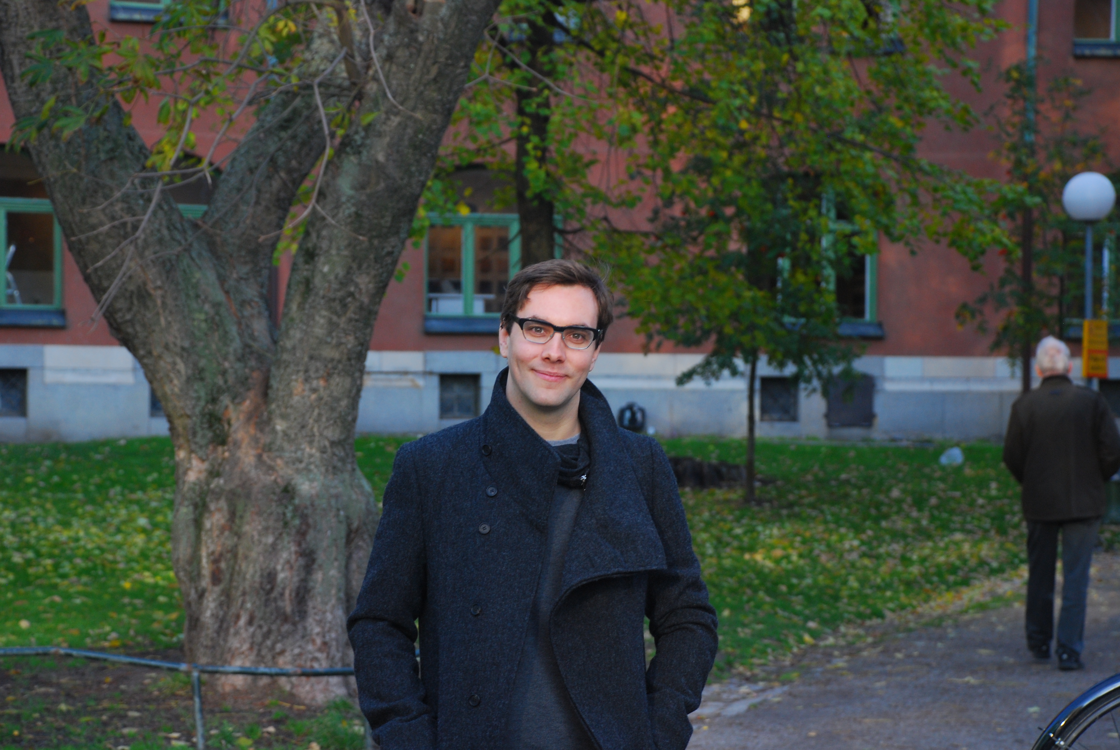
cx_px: 560
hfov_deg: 19.4
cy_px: 375
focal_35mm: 105
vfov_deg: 13.1
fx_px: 3271
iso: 320
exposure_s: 1/100
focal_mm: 70
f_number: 5.6
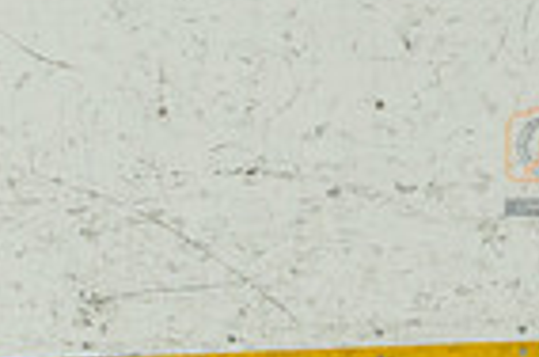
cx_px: 1103
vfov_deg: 1.0
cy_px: 278
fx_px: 19555
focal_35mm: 1309
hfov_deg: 1.6
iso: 800
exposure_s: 1/1600
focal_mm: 150
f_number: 3.5
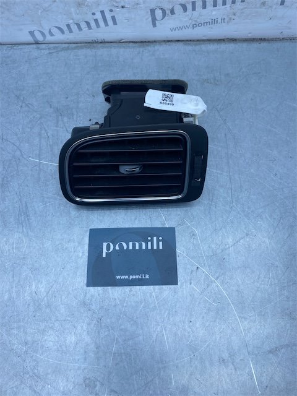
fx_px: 297
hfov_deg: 53.1
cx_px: 148
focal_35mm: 26
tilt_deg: -68.6
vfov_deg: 67.3
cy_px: 198
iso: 32
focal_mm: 4.25
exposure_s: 1/949
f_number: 1.8
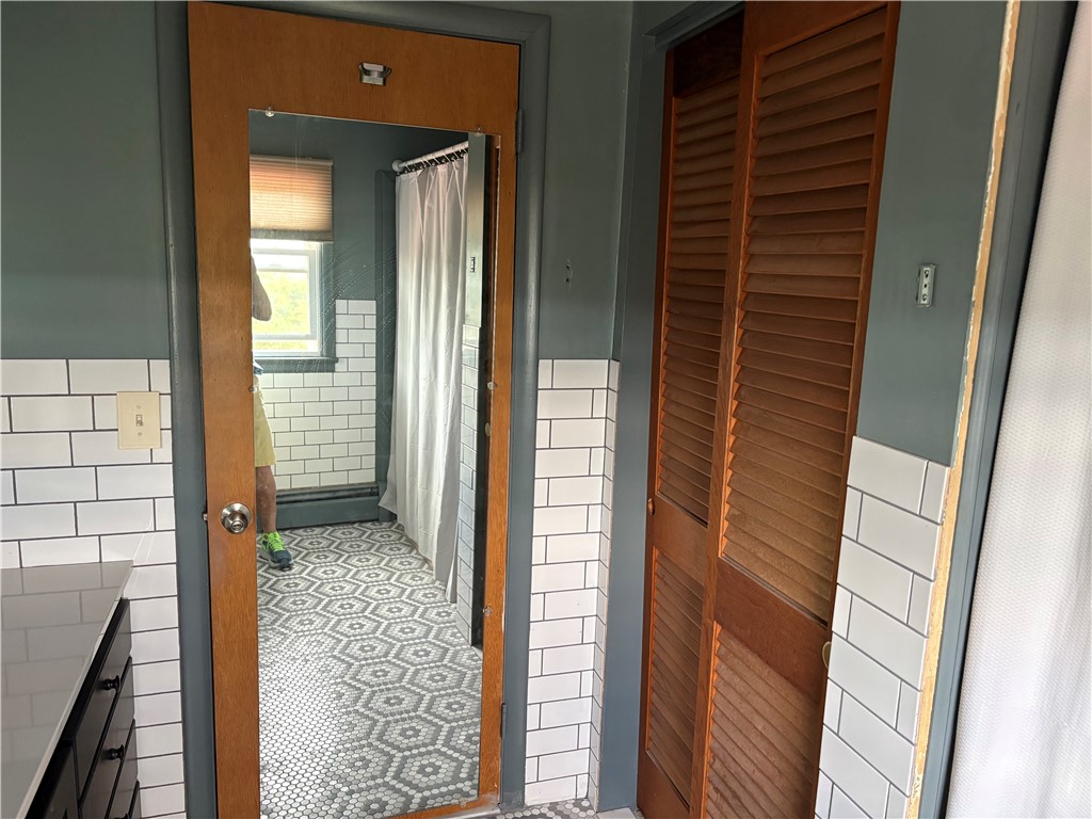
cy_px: 410
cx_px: 546
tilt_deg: -10.2
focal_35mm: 26
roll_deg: -1.6
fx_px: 820
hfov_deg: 67.3
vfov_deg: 53.1
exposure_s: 1/60
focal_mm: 5.96
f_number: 1.6
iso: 250
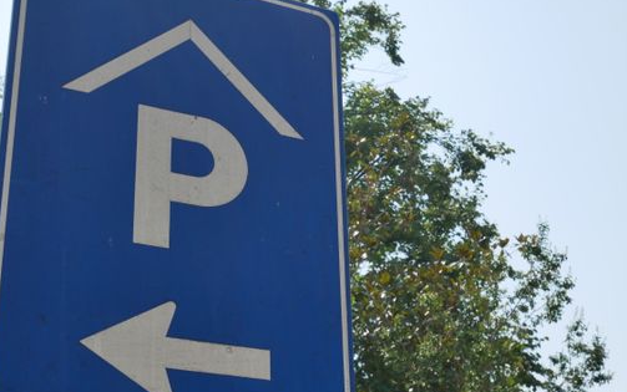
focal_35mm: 69
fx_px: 1180
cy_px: 231
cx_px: 309
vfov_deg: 18.9
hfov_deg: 29.8
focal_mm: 32
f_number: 9
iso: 200
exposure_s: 1/320
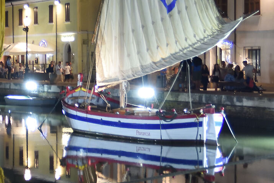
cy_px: 67
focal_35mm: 146
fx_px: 1109
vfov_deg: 9.4
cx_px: -6
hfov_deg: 13.9
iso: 1000
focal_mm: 29
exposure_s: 1/25
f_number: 2.8
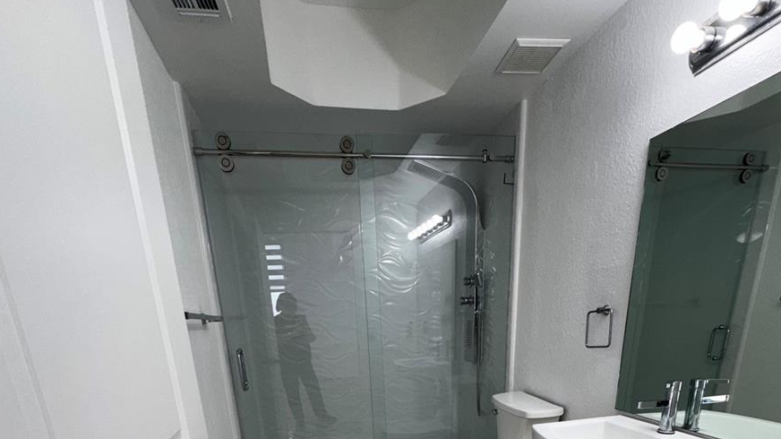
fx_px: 435
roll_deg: +2.2
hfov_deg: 83.8
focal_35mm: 21
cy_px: 459
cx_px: 399
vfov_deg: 43.9
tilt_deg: -19.2
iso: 50
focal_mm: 2.22
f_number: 2.2
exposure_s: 1/120
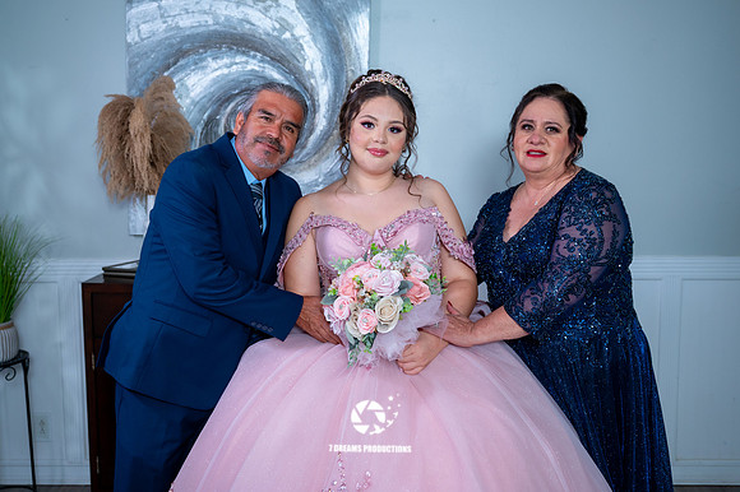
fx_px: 793
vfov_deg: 34.5
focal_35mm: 39
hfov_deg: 50.0
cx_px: 350
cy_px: 233
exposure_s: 1/60
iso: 1250
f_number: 4
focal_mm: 36
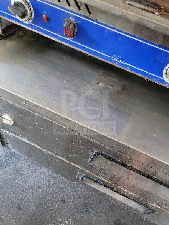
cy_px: 112
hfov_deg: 56.8
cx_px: 84
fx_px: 156
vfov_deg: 71.6
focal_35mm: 24
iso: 500
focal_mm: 6.7
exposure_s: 1/24
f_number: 1.8
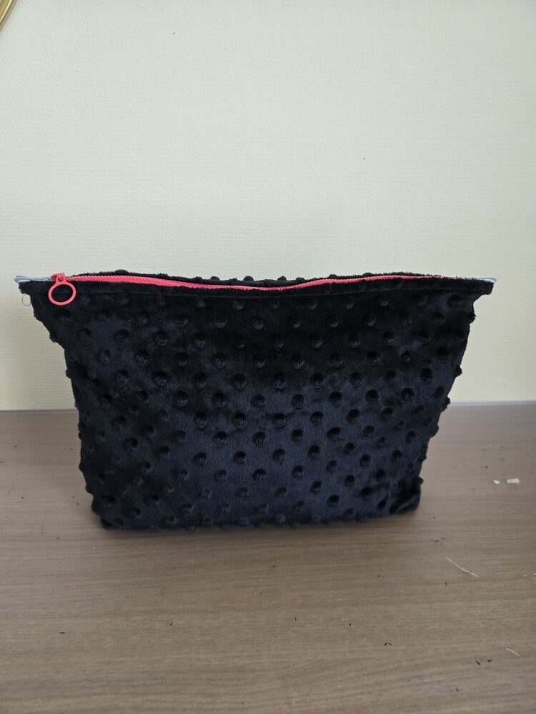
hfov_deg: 58.9
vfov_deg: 73.9
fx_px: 475
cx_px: 268
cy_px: 357
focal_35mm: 23
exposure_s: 1/100
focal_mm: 5.4
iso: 640
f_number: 1.8
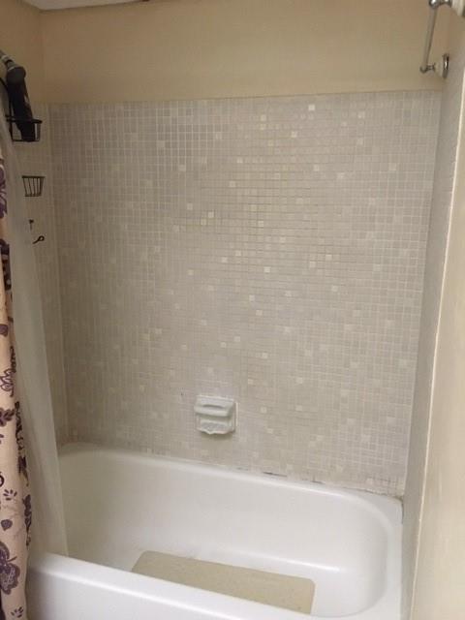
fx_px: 519
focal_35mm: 29
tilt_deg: -12.7
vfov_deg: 61.7
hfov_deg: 48.2
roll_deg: -1.0
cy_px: 310
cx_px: 232
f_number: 2.2
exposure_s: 1/30
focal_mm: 4.15
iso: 200
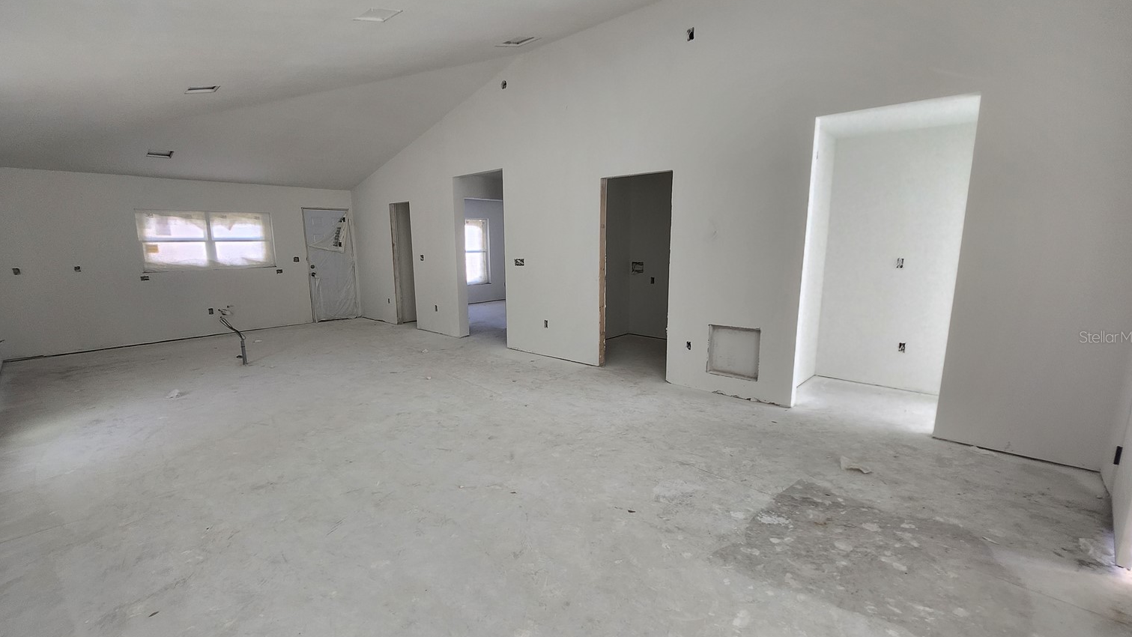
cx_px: 551
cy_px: 336
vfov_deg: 70.5
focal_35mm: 15
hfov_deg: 103.0
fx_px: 450
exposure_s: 1/60
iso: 64
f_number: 2.2
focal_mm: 1.7
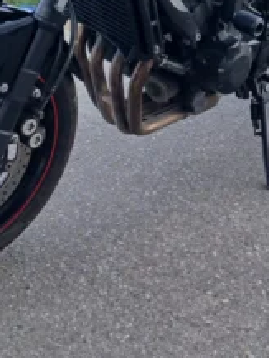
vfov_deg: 24.5
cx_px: 158
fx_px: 745
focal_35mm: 72
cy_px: -69
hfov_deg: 20.4
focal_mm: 3.98
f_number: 1.8
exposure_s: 1/133
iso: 20
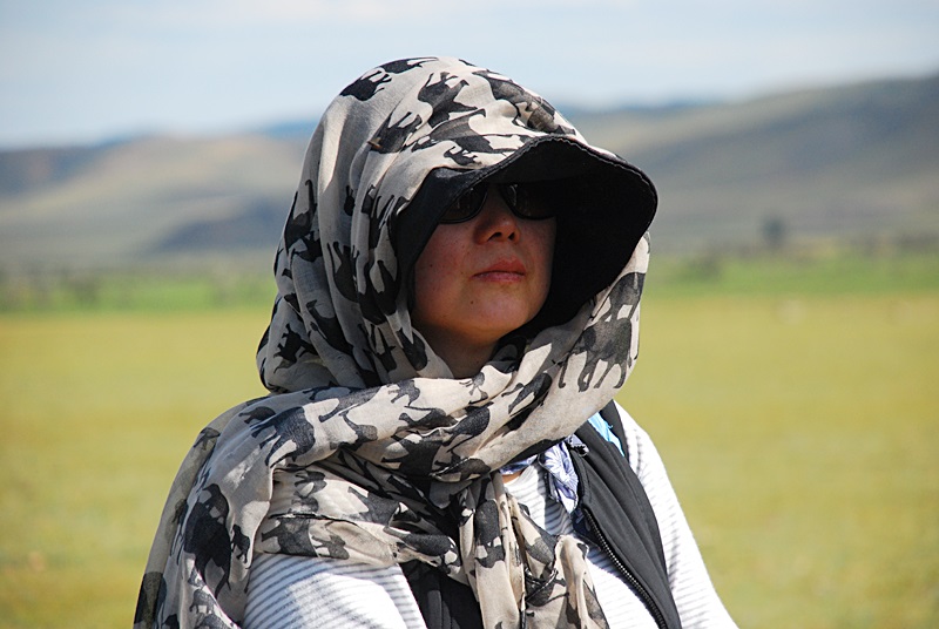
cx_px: 470
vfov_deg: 6.8
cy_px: 314
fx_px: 5290
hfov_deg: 10.1
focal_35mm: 202
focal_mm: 135
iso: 400
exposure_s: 1/1000
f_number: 5.6
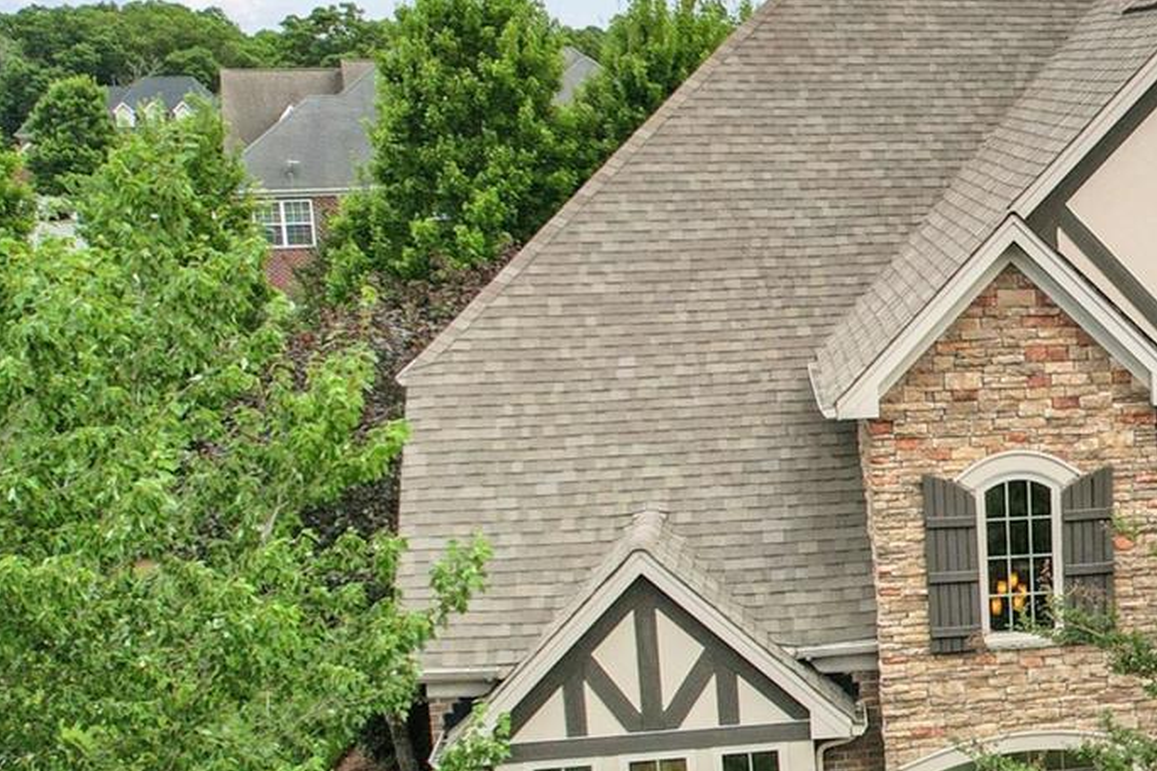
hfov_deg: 27.3
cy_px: 558
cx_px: 1350
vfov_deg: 20.5
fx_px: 2121
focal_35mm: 66
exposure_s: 1/320
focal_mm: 8.4
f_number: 2.8
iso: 100
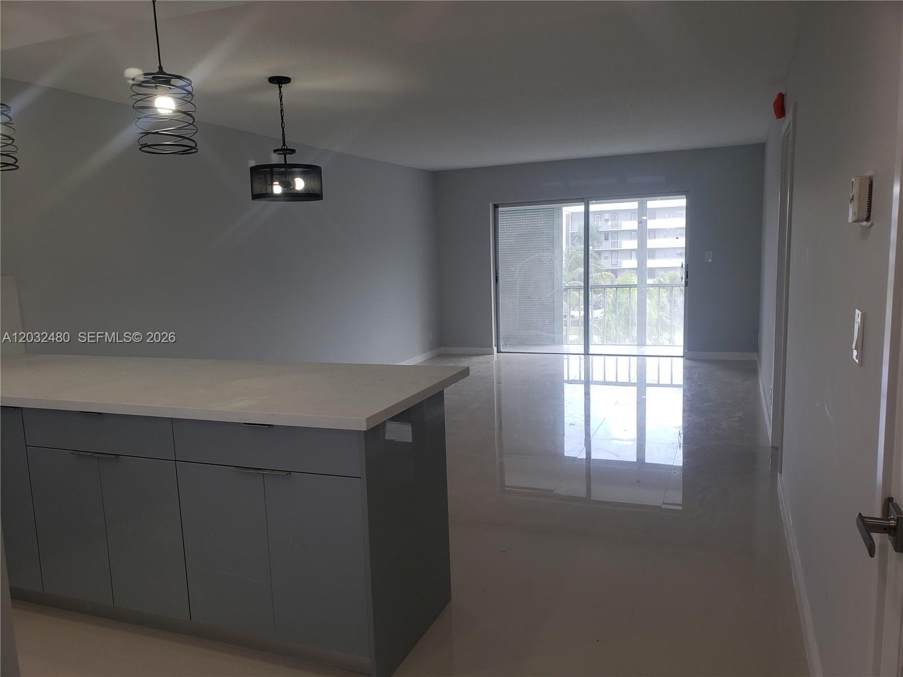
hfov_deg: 67.3
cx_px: 452
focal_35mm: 26
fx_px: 678
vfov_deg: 53.1
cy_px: 338
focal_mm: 4.3
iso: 64
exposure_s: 1/120
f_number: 2.4
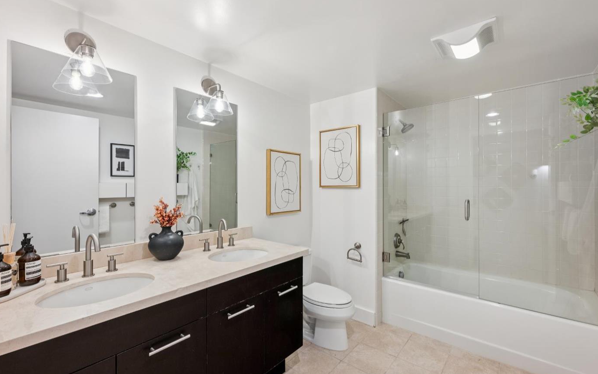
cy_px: 185
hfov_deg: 97.8
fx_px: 261
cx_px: 294
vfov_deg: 71.3
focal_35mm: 16
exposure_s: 1/2.5
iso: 100
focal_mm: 15
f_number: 8
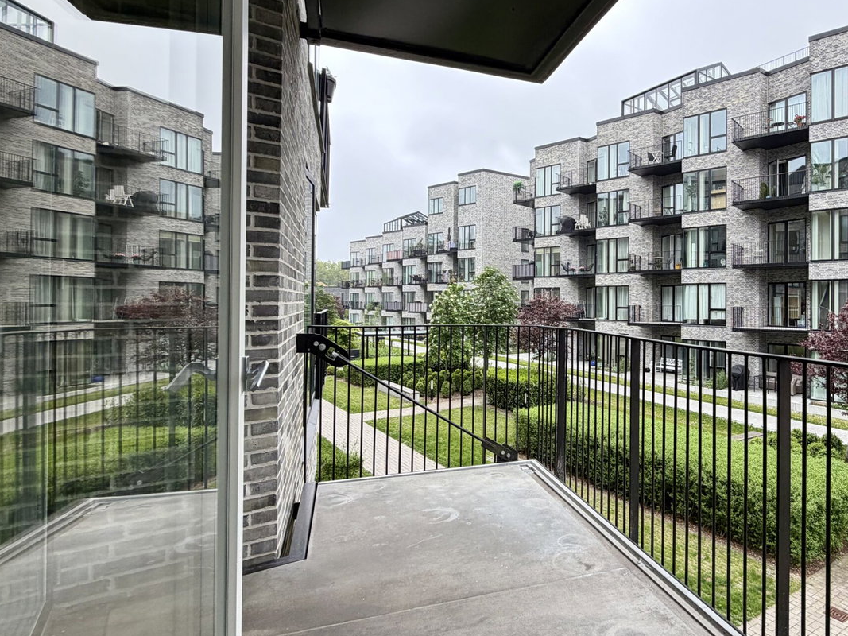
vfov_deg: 63.4
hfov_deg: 77.2
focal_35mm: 21
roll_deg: -0.3
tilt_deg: +0.4
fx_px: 514
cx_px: 544
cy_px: 296
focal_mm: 2.22
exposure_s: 1/160
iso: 40
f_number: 2.2
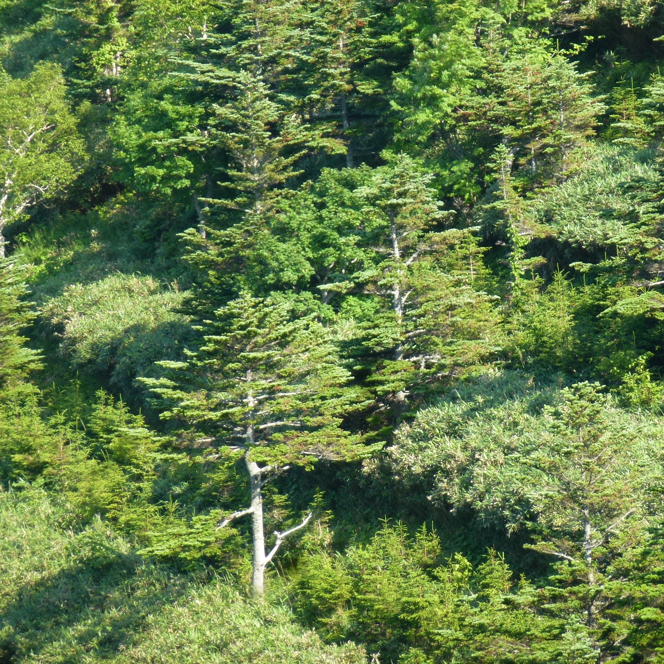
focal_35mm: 337
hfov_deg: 5.2
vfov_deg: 5.2
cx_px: 443
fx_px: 7314
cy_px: 332
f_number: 5.7
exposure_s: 1/125
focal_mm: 51
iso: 100
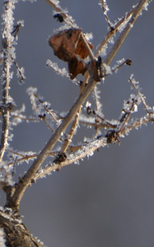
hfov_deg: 0.8
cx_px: 312
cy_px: 403
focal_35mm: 1596
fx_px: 10717
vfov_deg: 1.3
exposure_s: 1/1000
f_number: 8
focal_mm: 300
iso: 125
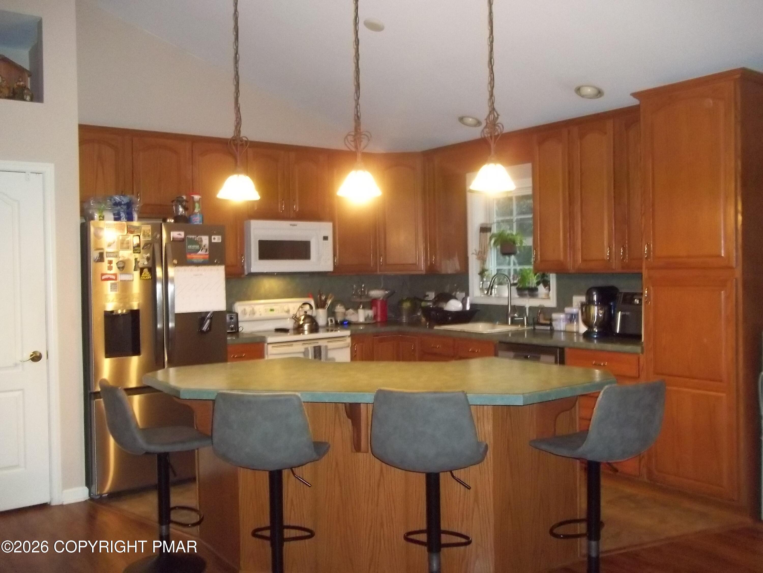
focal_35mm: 32
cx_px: 382
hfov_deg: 56.8
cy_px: 286
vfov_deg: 44.2
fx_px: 705
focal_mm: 5.7
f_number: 2.9
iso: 400
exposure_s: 1/30
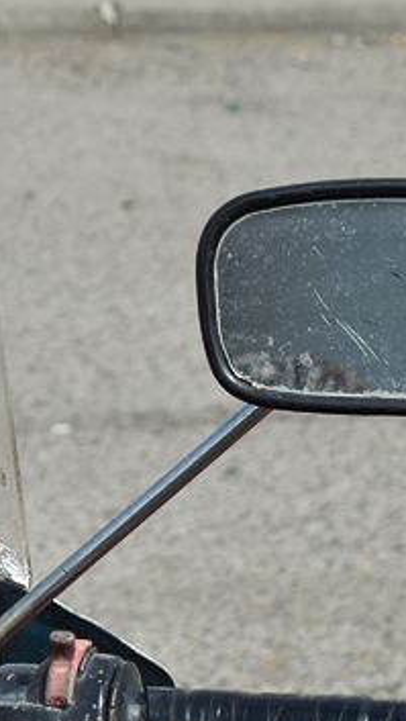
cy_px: 451
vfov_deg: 10.6
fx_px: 3879
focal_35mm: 203
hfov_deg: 5.8
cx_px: -590
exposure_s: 1/1000
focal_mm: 38
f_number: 7.1
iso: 200
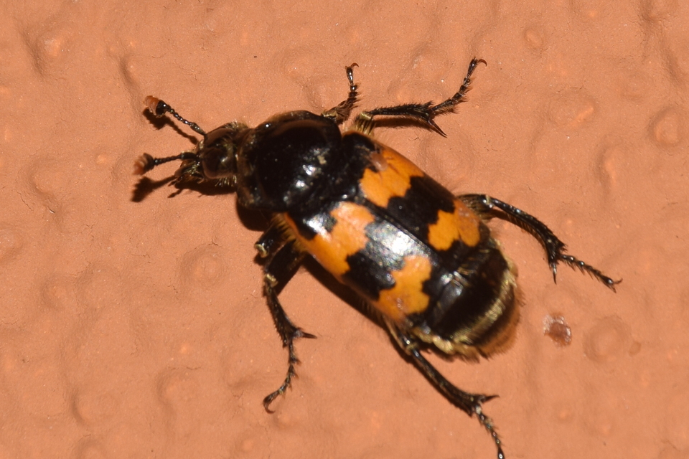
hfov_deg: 9.8
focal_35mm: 210
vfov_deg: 6.5
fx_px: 4019
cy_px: 230
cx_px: 344
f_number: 13
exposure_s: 1/160
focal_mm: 140
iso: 100
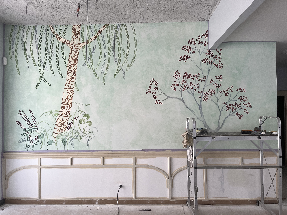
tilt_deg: +1.6
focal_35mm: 26
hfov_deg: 67.3
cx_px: 144
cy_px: 108
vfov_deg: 53.1
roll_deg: +1.6
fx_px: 216
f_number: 1.6
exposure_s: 1/125
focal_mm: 5.1
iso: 32
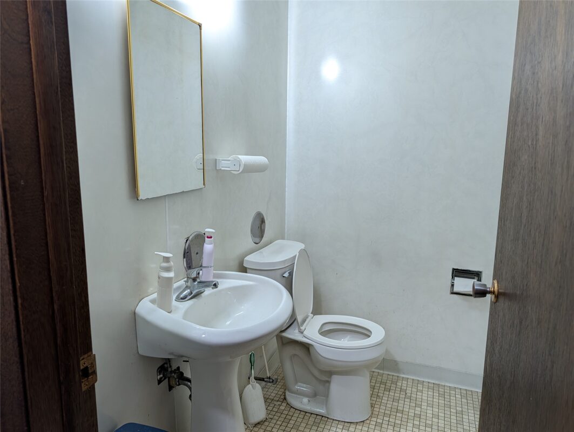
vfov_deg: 56.9
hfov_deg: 71.5
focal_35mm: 24
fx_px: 398
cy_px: 216
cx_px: 287
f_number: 1.68
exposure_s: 1/60
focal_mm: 6.9
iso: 114
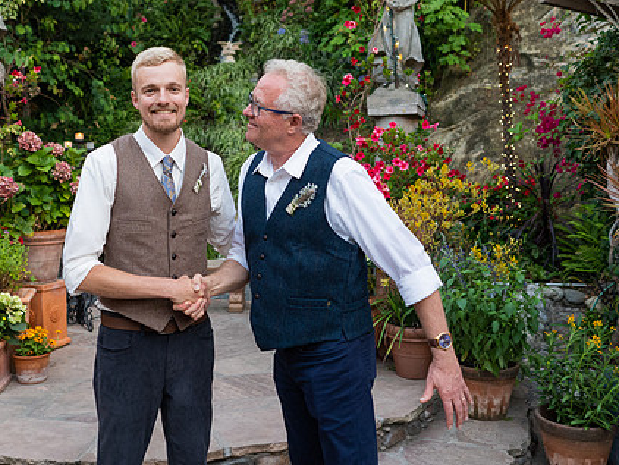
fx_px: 662
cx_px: 258
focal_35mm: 37
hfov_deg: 49.9
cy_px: 197
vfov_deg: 38.6
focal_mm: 28
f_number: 3.2
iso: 500
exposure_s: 1/250
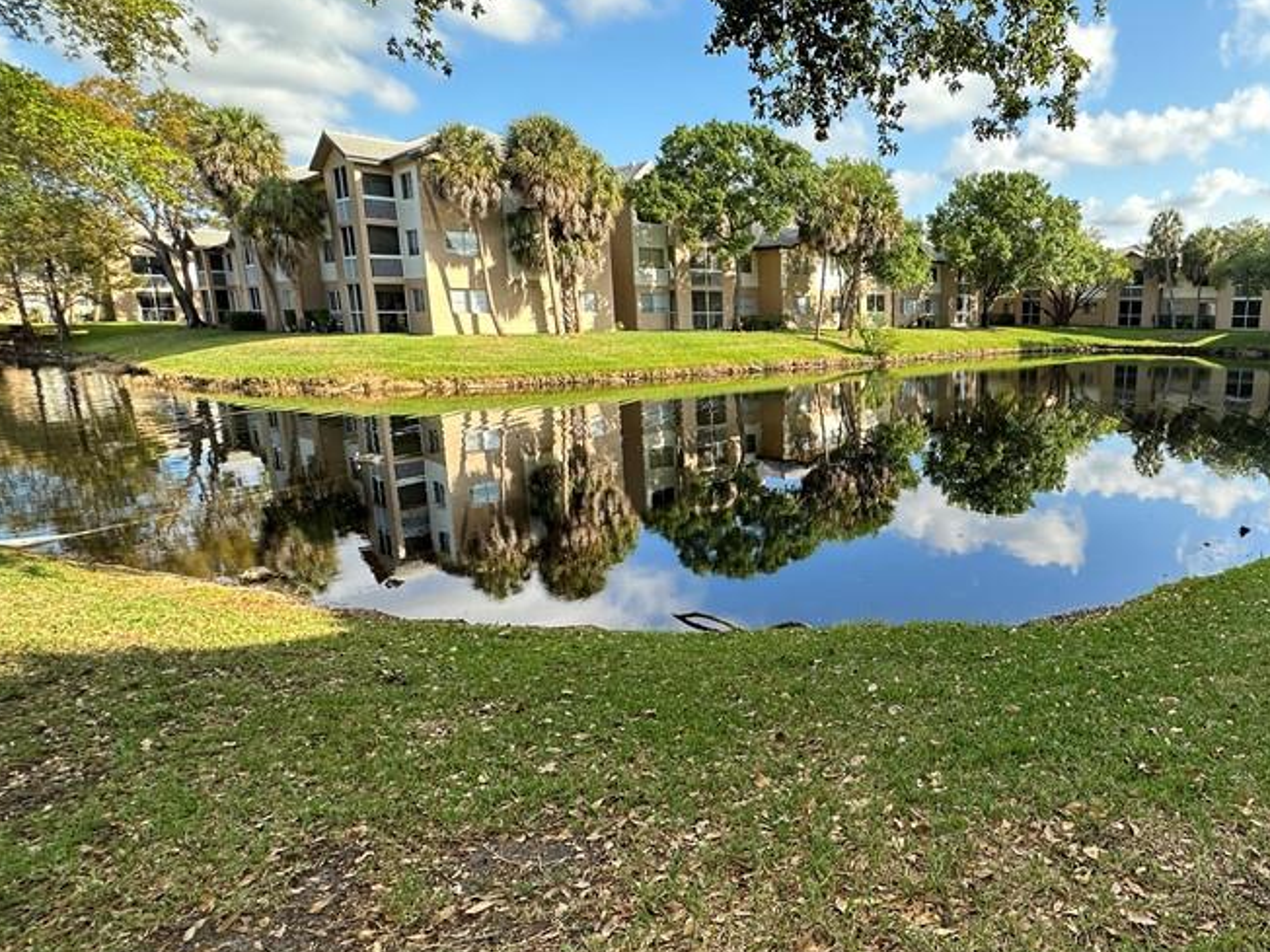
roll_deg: -0.1
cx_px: 873
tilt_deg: -12.5
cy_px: 477
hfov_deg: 73.4
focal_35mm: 22
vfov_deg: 61.1
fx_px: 807
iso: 40
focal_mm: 2.22
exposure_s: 1/473
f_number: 2.2
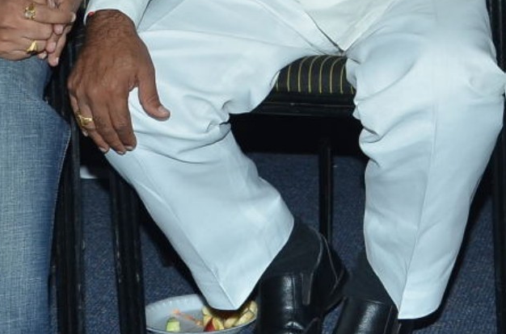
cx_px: 686
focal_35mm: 152
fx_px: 2131
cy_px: -205
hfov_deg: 13.0
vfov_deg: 8.7
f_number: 6.3
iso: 320
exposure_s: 1/125
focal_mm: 28
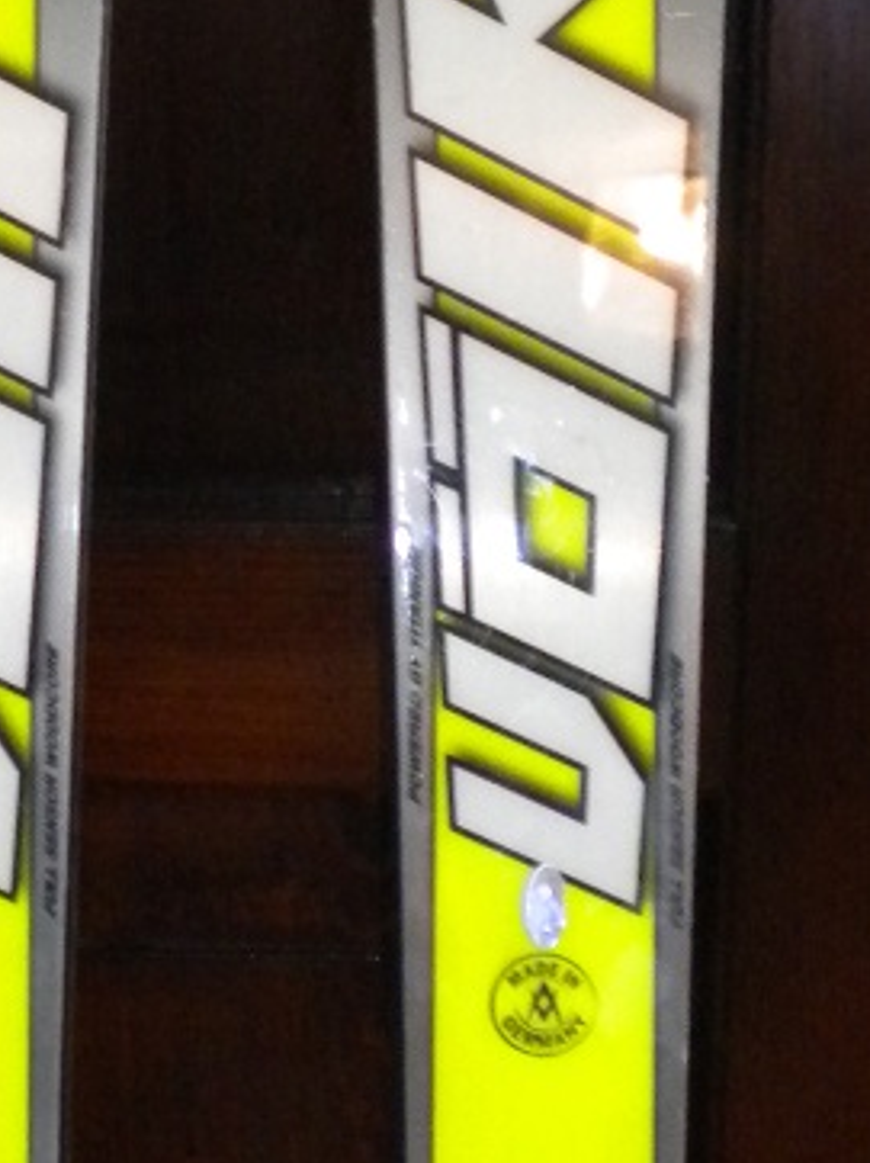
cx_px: 169
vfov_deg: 18.3
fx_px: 3556
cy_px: 175
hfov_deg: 13.9
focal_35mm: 106
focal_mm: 6.3
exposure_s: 1/30
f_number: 3.1
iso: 400
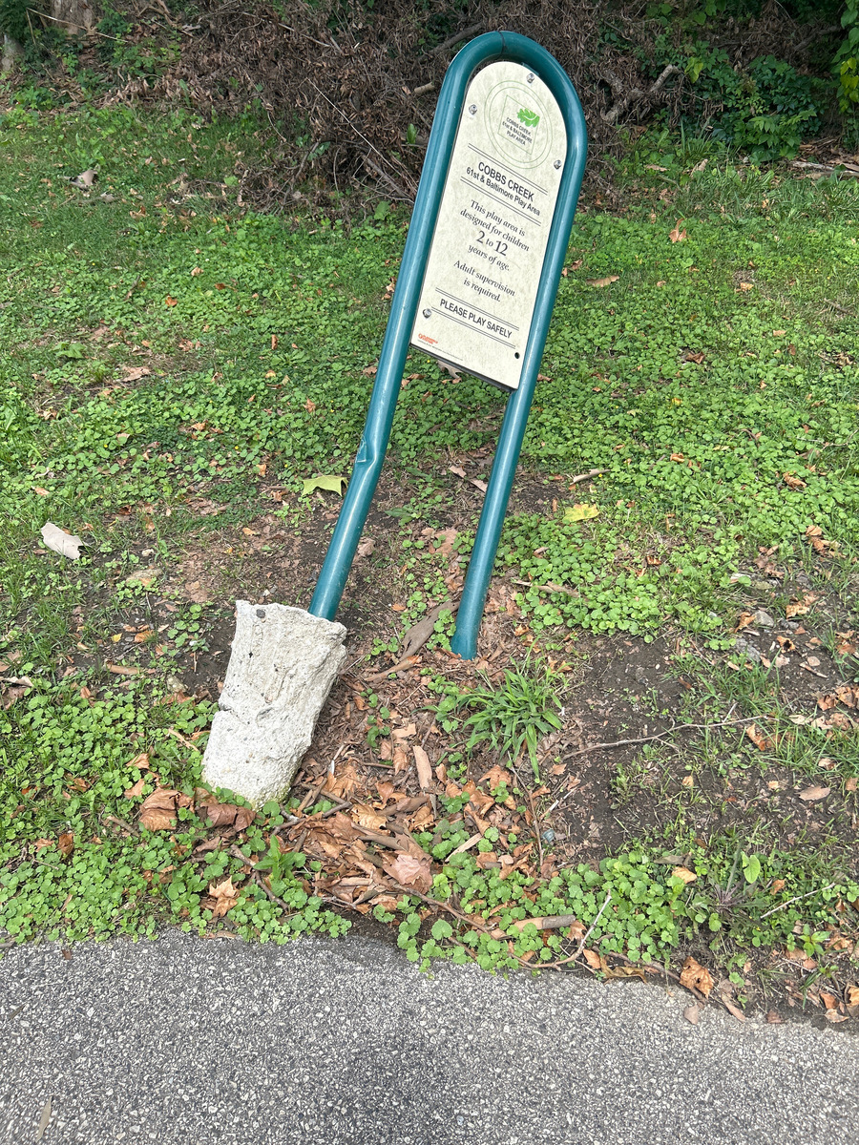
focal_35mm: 26
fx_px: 860
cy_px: 572
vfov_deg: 67.3
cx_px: 430
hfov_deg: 53.1
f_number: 1.5
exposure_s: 1/1159
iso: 50
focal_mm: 5.7
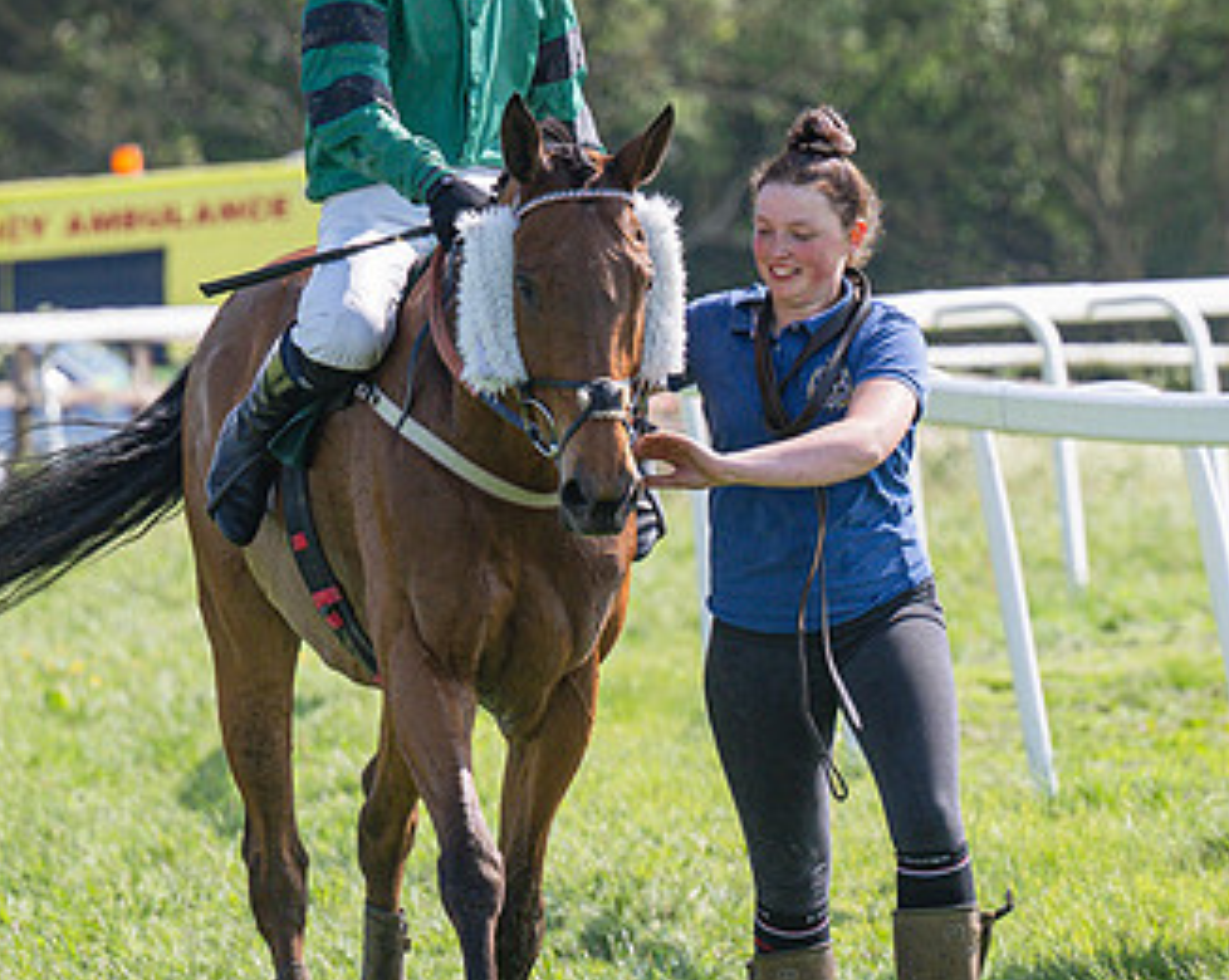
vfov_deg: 2.8
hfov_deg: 3.5
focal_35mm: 550
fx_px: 19982
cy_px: 527
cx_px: 833
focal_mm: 155
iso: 200
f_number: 4
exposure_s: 1/1600
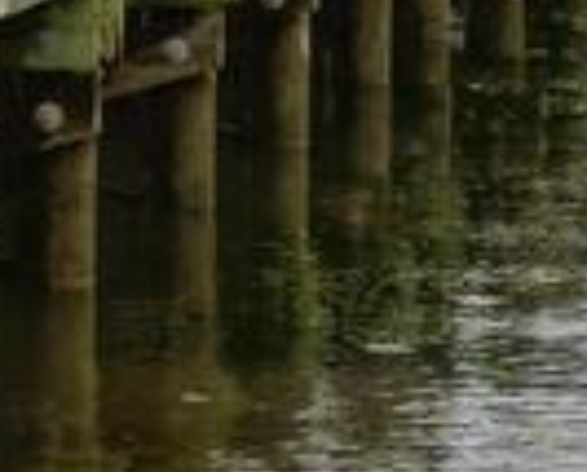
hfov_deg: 3.8
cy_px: -668
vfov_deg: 3.0
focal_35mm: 505
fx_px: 8793
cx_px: -490
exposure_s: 1/200
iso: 250
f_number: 2.8
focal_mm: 70
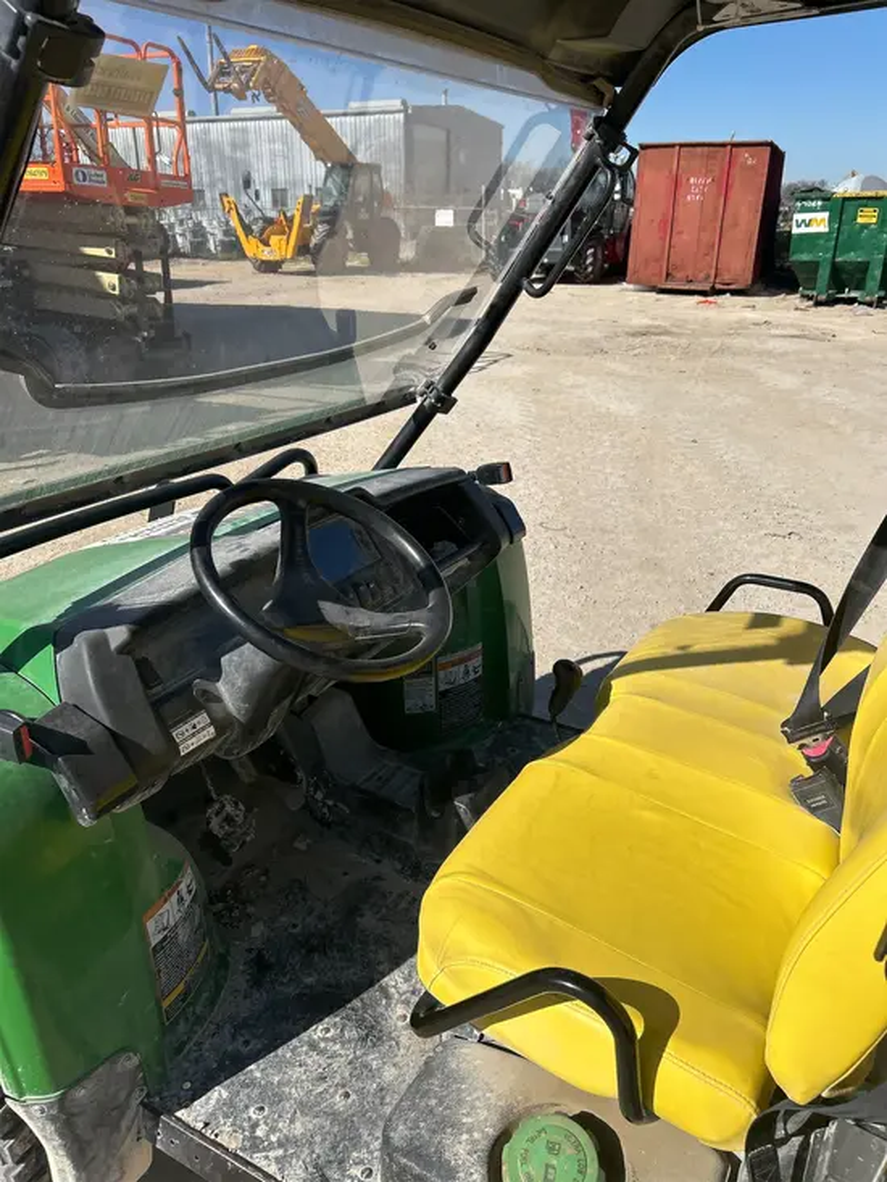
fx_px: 888
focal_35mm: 26
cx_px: 444
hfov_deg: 53.1
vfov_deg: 67.3
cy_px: 591
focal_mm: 5.7
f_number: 1.5
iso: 50
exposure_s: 1/6211
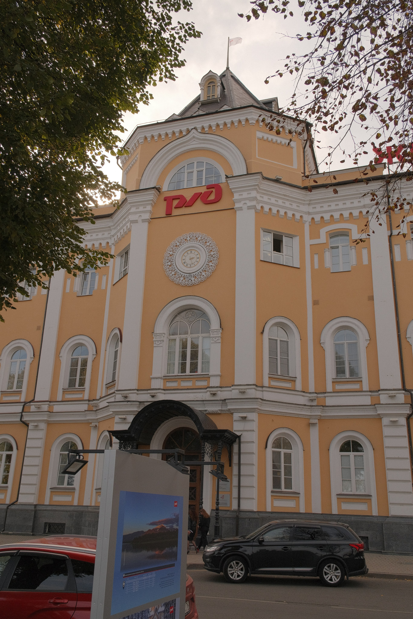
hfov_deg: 41.1
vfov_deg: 58.7
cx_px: 206
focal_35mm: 32
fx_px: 551
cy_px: 310
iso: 640
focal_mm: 21
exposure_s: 1/2700
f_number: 4
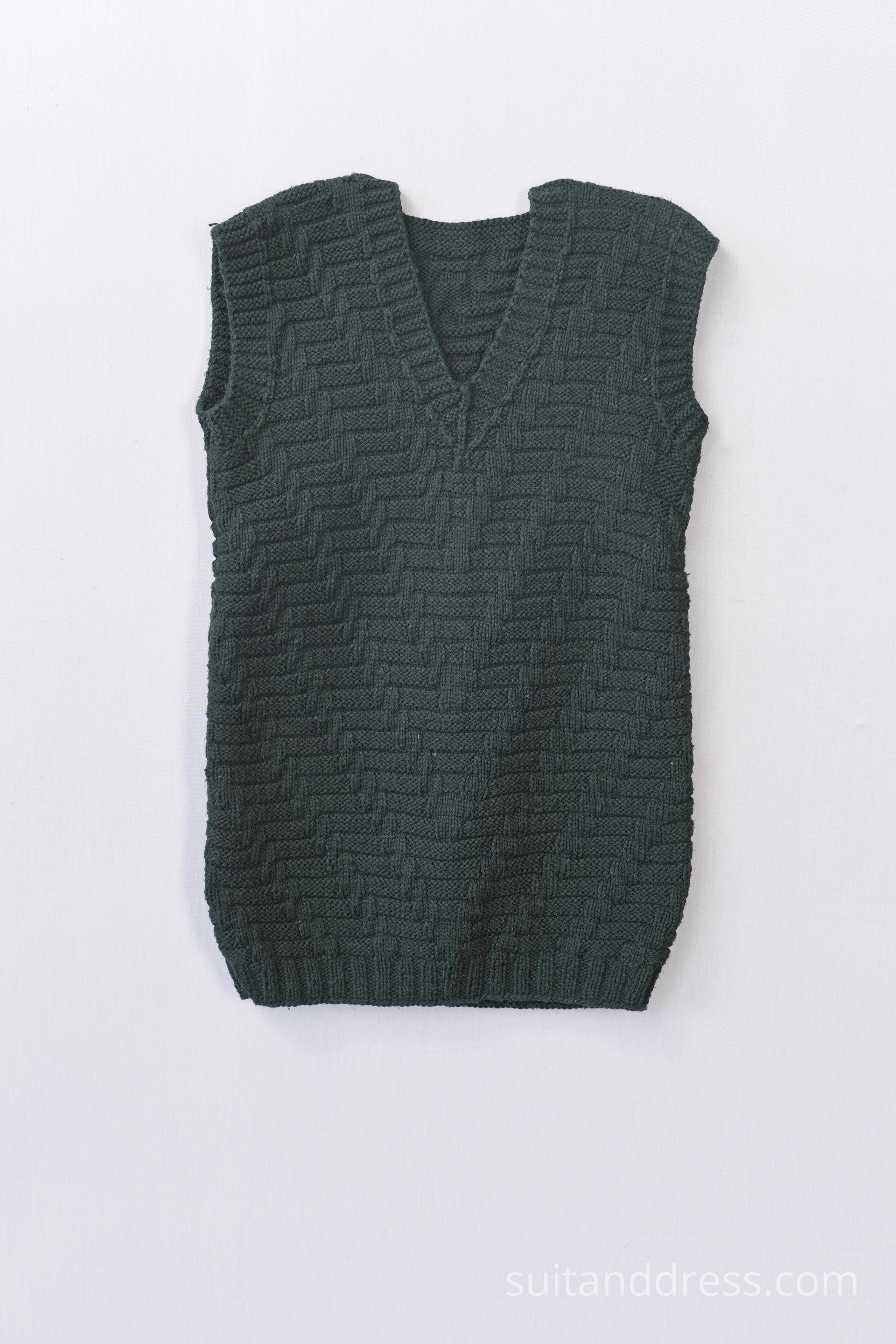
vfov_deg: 41.1
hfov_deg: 28.1
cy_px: 672
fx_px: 1792
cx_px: 448
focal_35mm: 48
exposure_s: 1/50
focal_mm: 32
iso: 320
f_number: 6.3
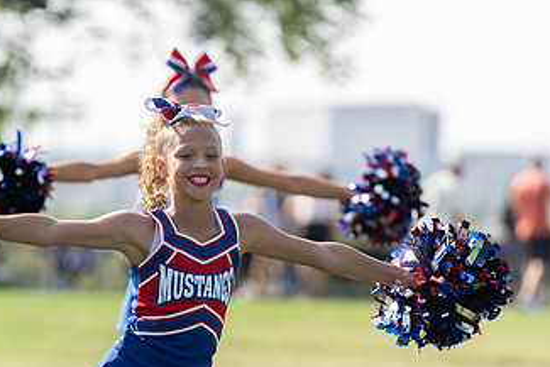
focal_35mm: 357
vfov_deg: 3.9
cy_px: 297
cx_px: 169
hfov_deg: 5.8
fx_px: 5456
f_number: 3.5
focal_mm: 200
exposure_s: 1/1000
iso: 100
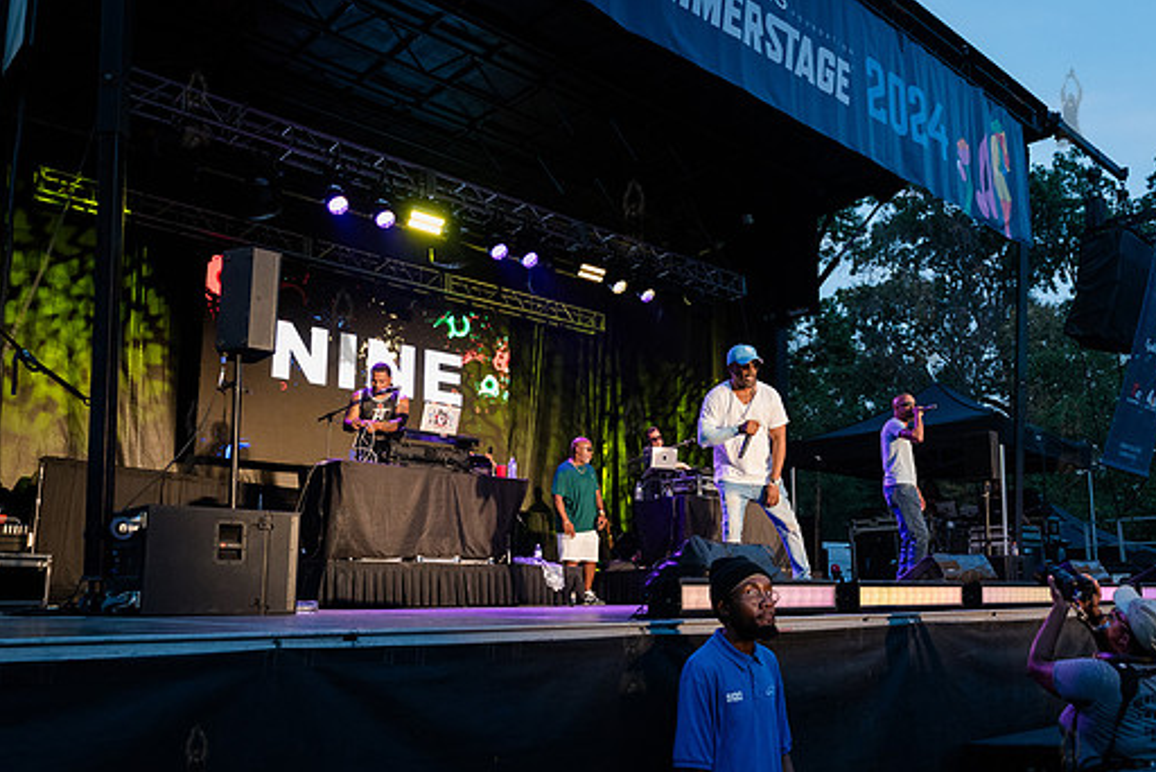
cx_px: 607
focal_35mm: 29
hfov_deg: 63.6
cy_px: 436
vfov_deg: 44.9
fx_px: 932
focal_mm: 24
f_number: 3.5
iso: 3200
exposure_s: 1/400
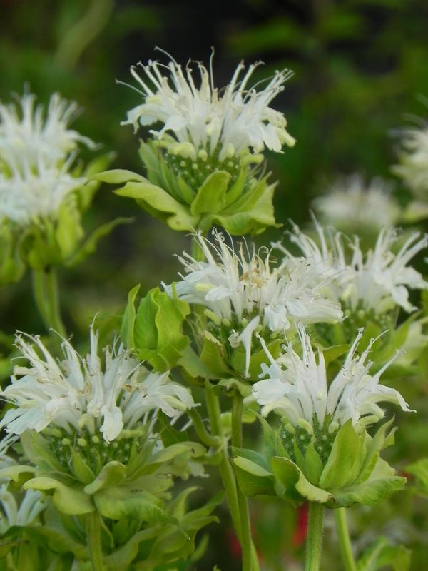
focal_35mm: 247
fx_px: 4072
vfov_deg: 8.0
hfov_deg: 6.0
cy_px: 286
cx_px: 214
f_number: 5.6
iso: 160
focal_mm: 44
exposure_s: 1/100
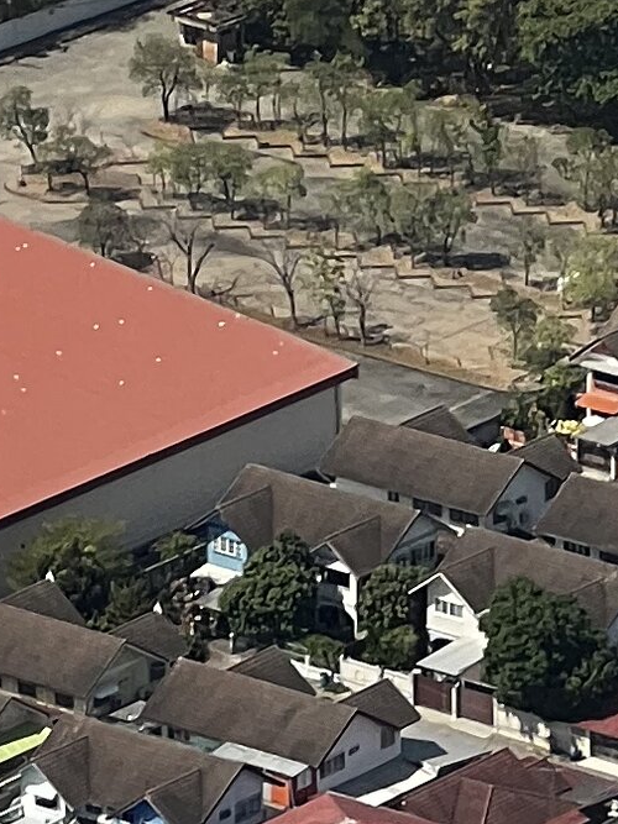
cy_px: 1972
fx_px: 11001
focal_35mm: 462
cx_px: 197
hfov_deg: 3.2
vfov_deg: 4.2
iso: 32
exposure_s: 1/589
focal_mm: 9
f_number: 2.8
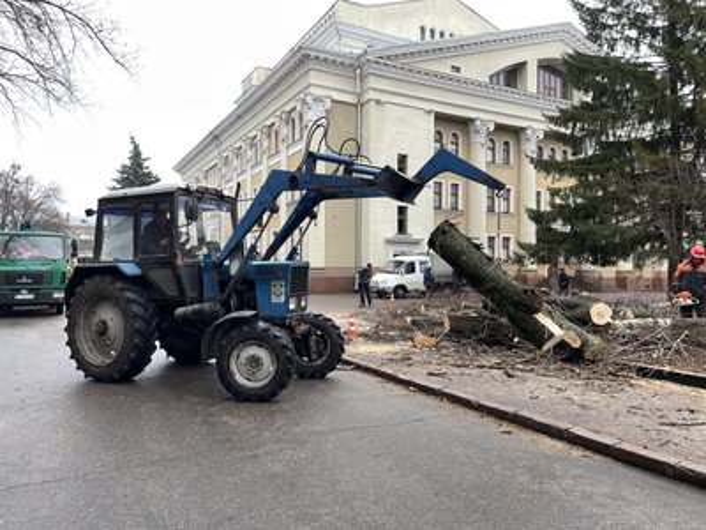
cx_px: 353
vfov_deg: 53.1
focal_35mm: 26
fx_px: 530
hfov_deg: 67.3
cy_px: 265
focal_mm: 4.2
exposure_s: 1/130
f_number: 1.6
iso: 32
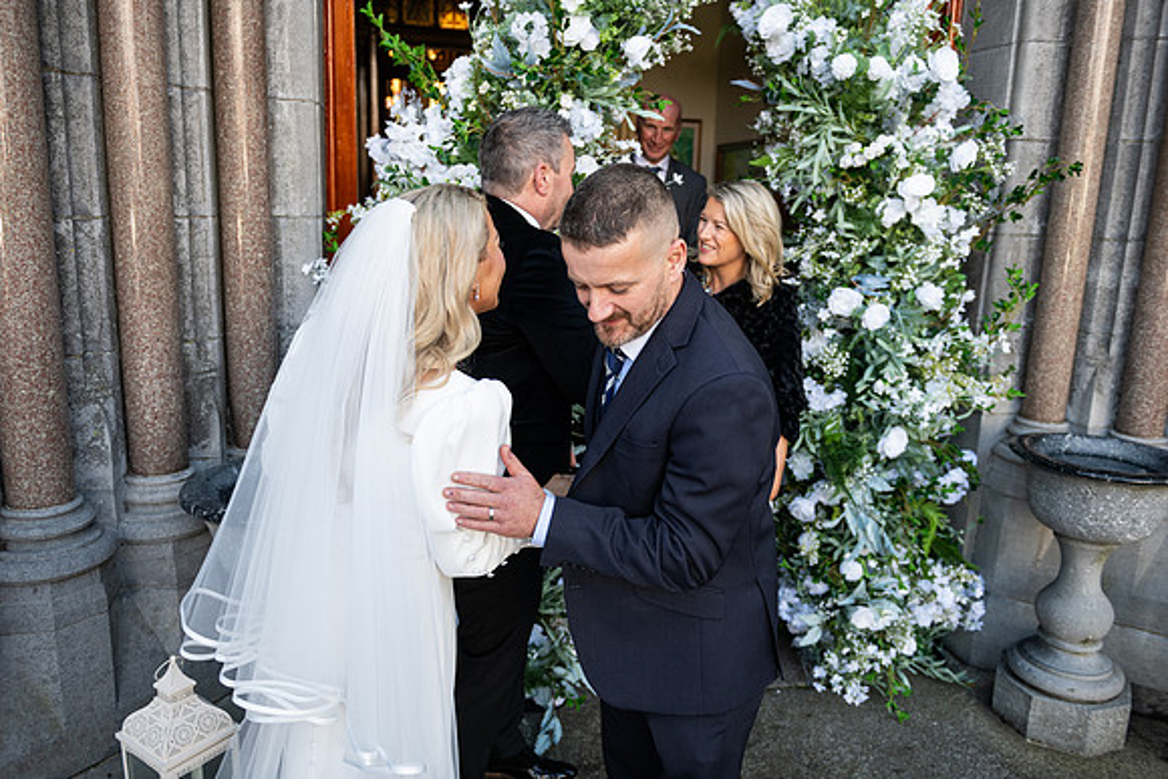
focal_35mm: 28
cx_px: 584
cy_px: 390
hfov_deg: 65.5
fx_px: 909
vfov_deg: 46.4
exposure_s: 1/400
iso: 320
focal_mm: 28
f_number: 3.5
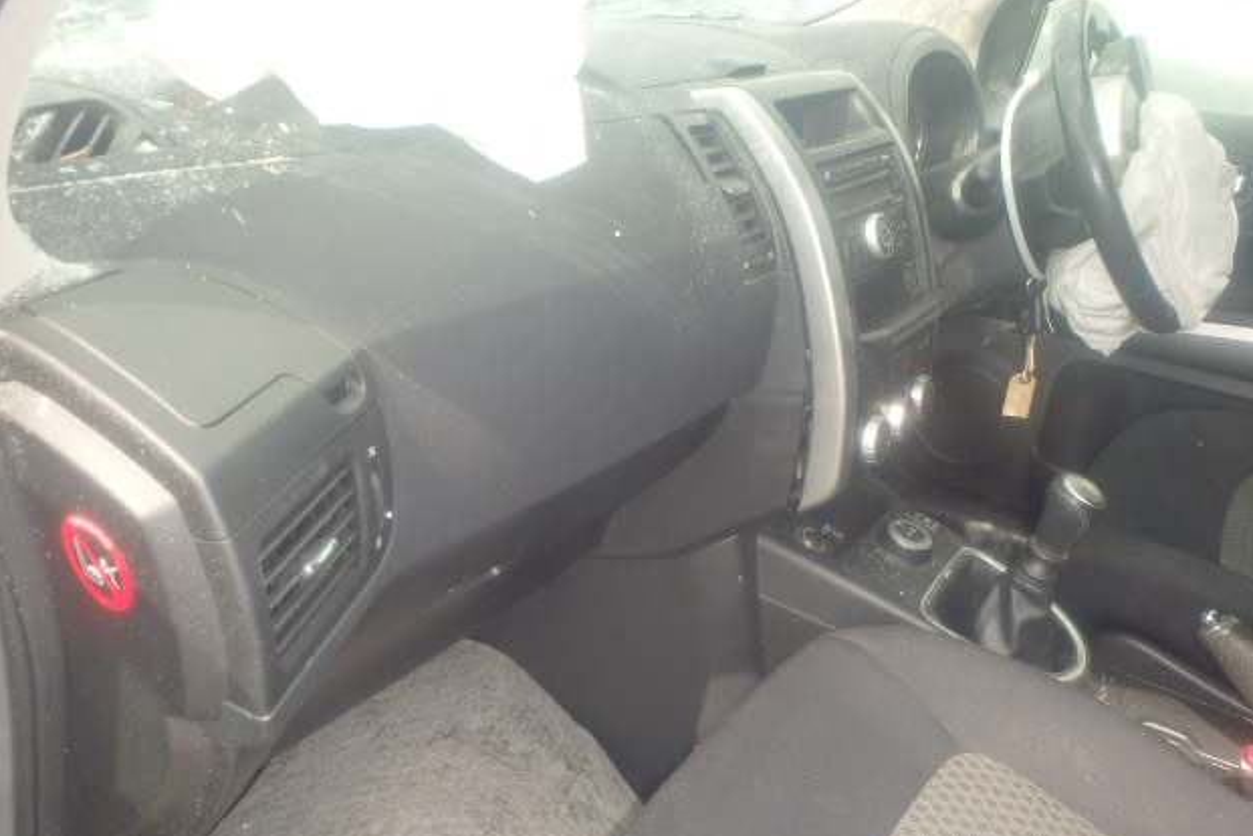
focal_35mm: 30
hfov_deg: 61.9
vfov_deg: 43.6
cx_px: 609
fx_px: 1044
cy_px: 414
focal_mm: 5
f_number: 3.9
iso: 125
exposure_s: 1/200
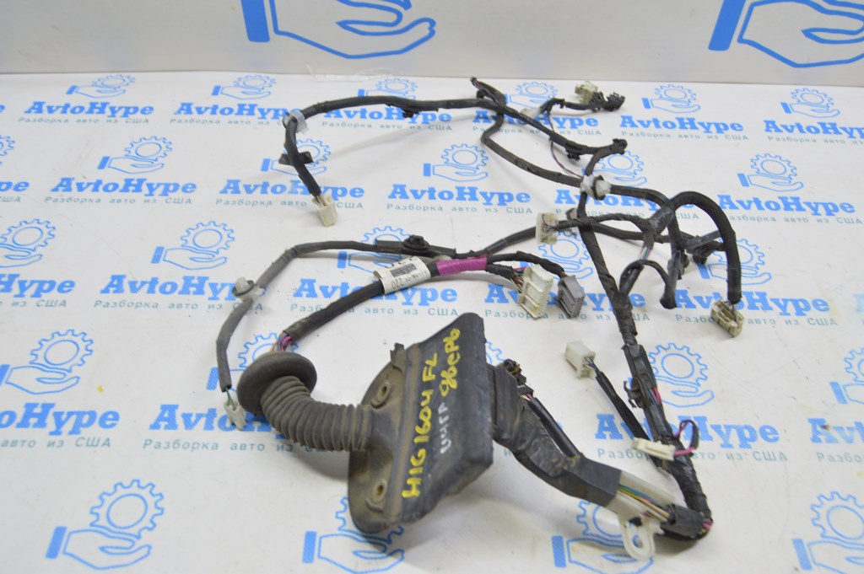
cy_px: 287
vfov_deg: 39.9
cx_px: 432
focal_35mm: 33
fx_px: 791
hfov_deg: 57.3
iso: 400
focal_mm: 22
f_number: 5.6
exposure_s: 1/20
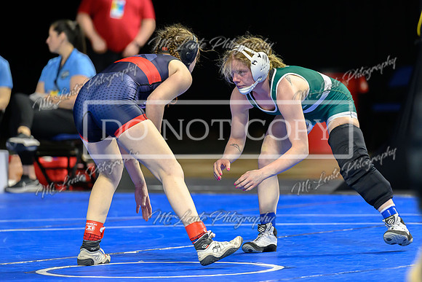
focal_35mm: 287
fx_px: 3369
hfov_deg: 7.2
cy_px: 142
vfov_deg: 4.8
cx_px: 254
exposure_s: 1/800
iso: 3200
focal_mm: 200
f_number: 2.8
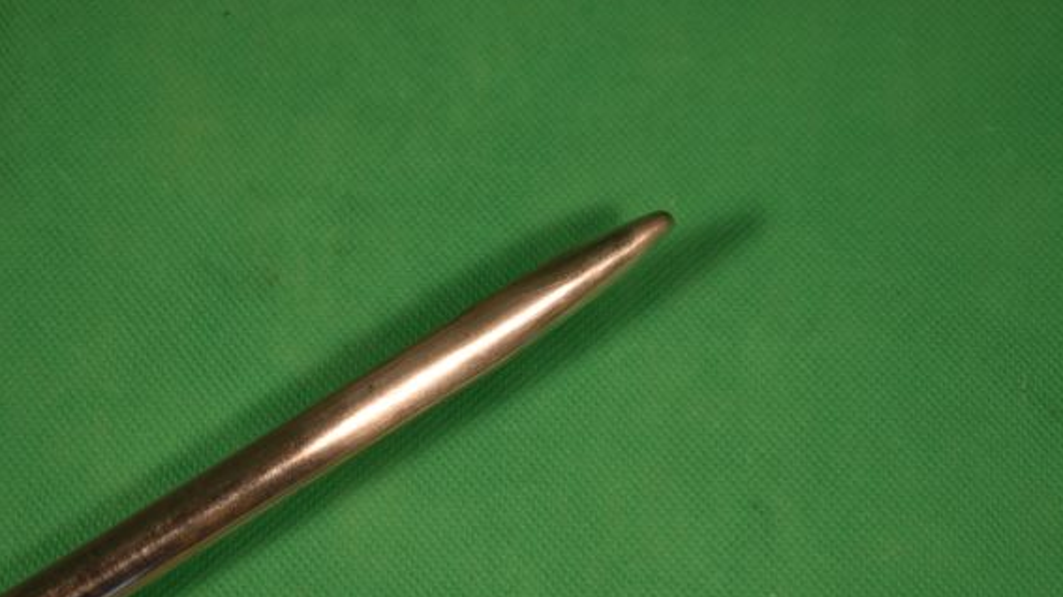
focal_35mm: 80
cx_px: 530
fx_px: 2254
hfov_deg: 26.5
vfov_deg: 15.1
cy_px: 300
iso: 100
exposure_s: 1/250
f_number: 5.6
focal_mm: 48
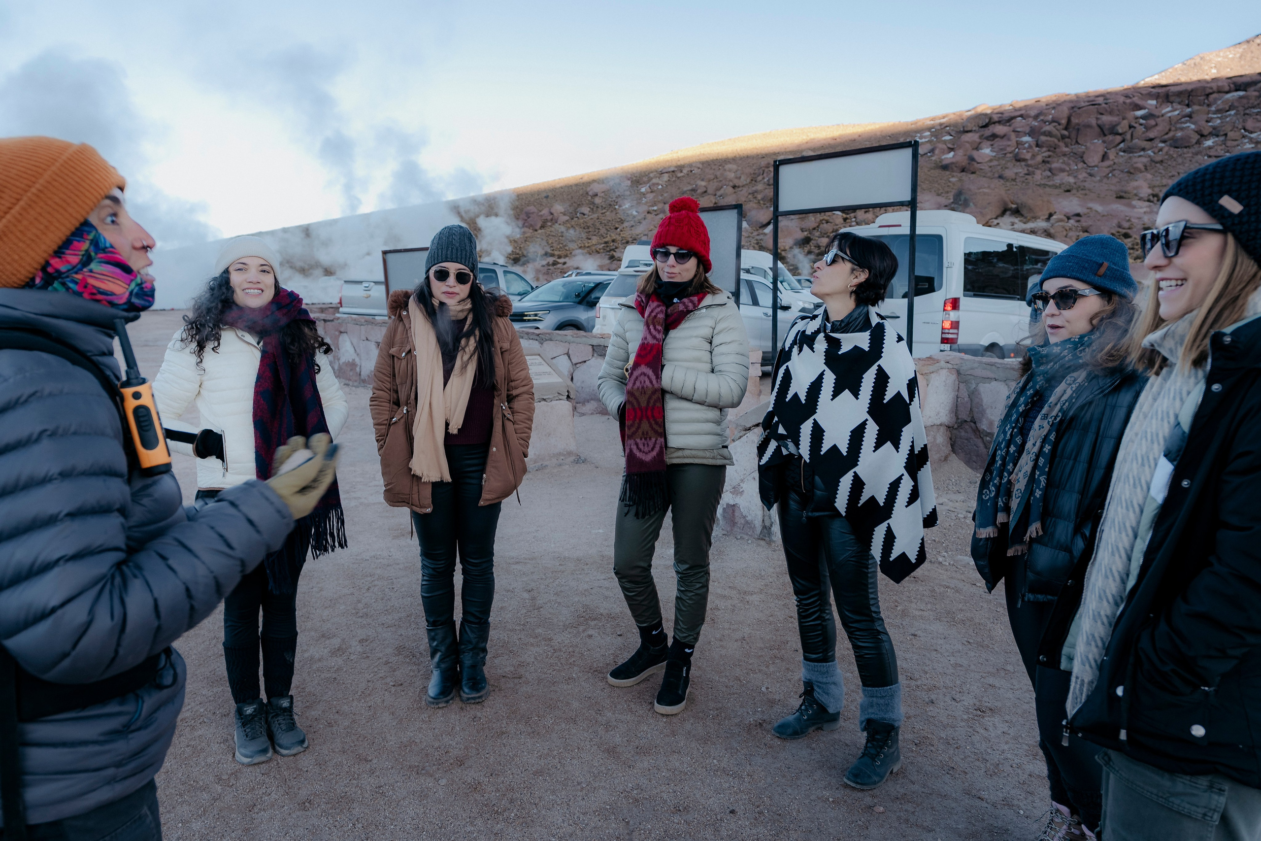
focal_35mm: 26
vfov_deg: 49.6
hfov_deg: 69.4
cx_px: 630
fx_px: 911
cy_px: 420
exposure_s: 1/80
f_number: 4.5
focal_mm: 26
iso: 200
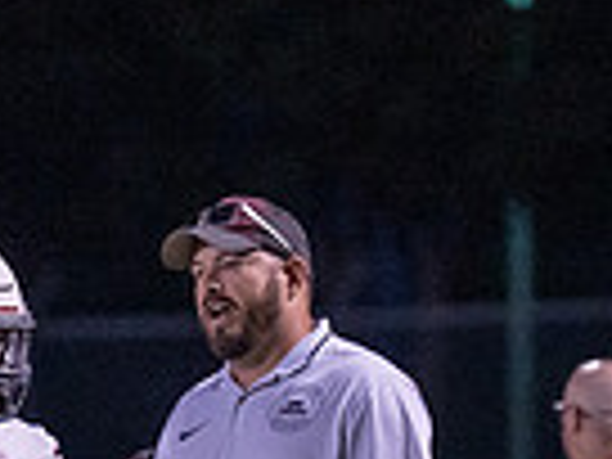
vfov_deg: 1.2
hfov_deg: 1.6
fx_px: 21746
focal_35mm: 1230
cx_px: 35
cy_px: 655
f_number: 2.8
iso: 2000
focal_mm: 200
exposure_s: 1/800
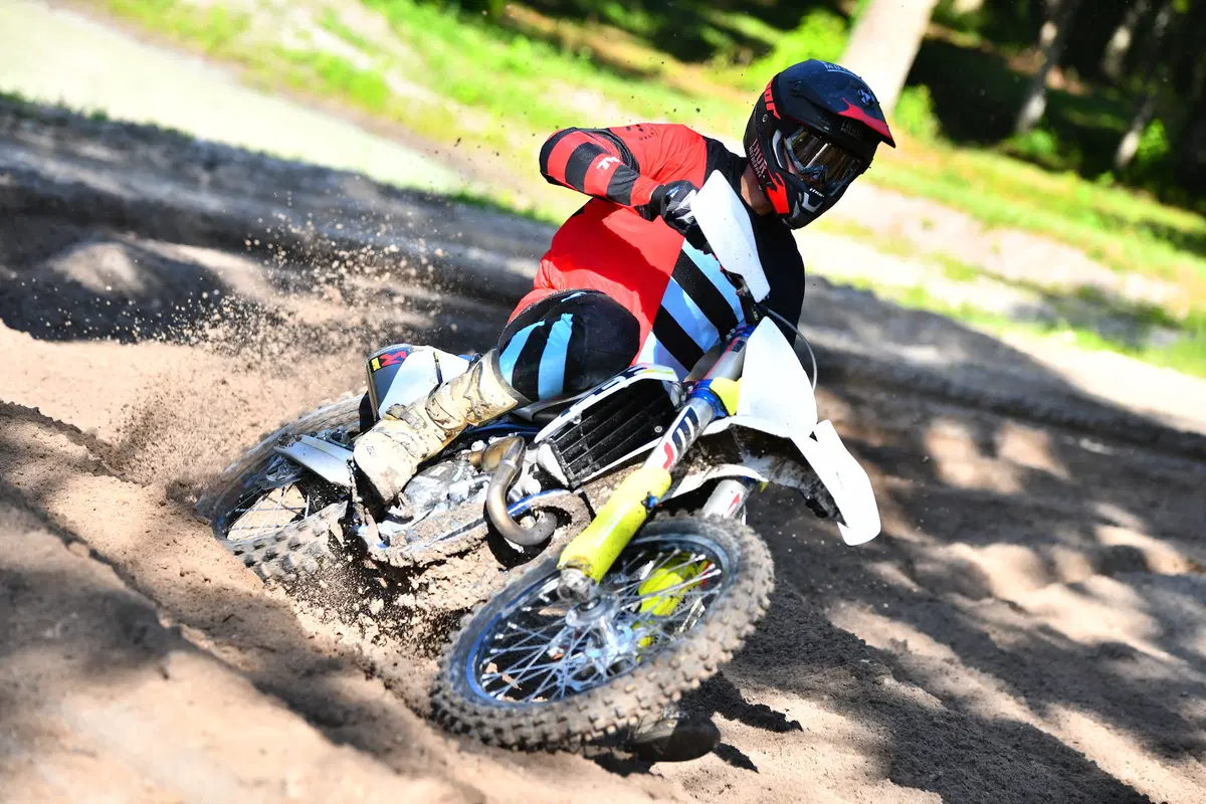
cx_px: 603
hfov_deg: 14.7
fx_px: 4690
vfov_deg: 9.8
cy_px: 402
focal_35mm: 140
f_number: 3.5
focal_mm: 140
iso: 500
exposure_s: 1/1600
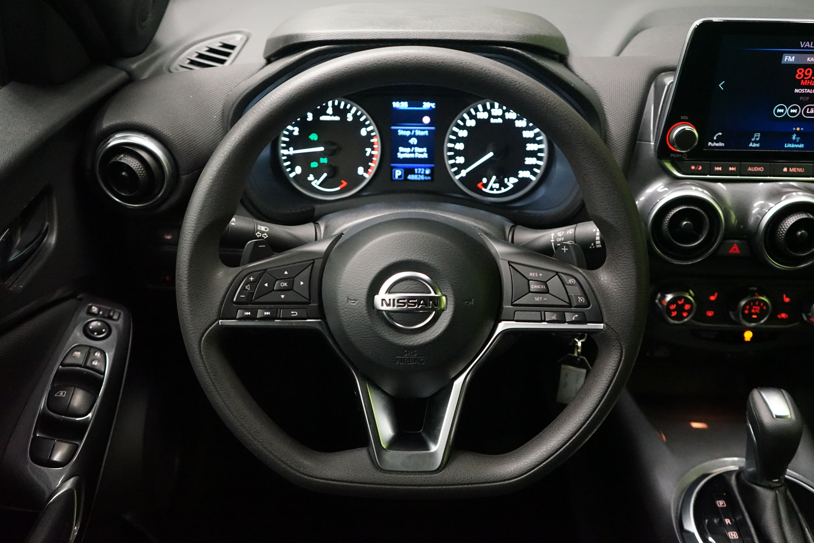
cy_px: 272
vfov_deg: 38.9
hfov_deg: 55.8
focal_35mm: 34
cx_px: 407
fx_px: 769
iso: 6400
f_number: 4
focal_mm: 34
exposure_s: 1/60
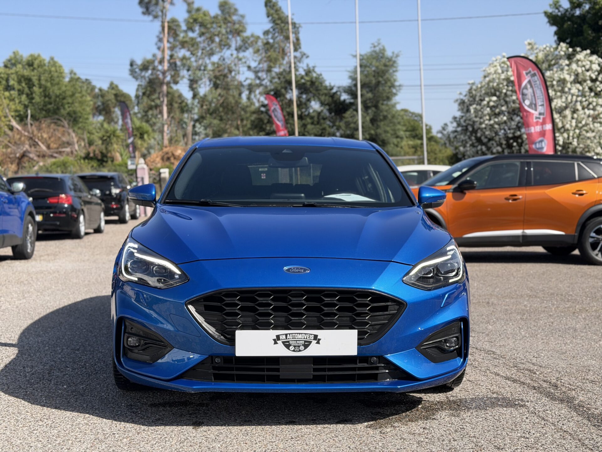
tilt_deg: -4.8
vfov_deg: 30.3
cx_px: 301
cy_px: 226
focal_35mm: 48
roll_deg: +2.8
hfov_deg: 39.7
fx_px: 835
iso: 80
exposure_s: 1/2865
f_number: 1.78
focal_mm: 6.76
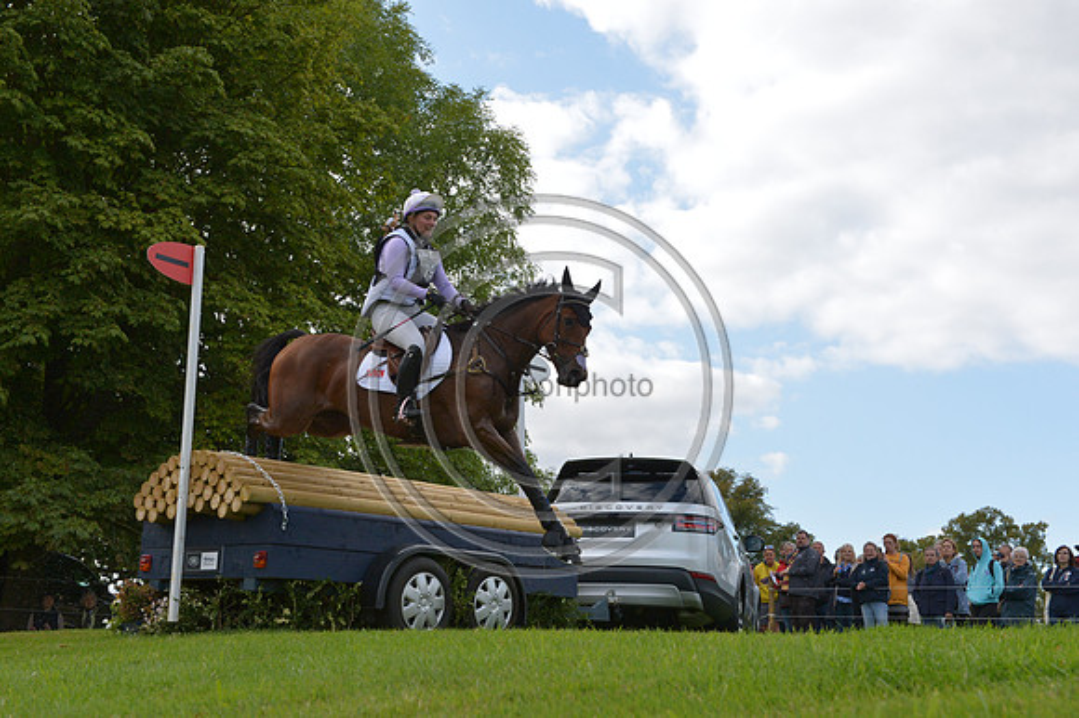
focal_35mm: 50
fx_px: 1498
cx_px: 540
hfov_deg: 39.6
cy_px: 359
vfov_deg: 27.0
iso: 2000
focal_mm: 50
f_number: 11
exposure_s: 1/1600
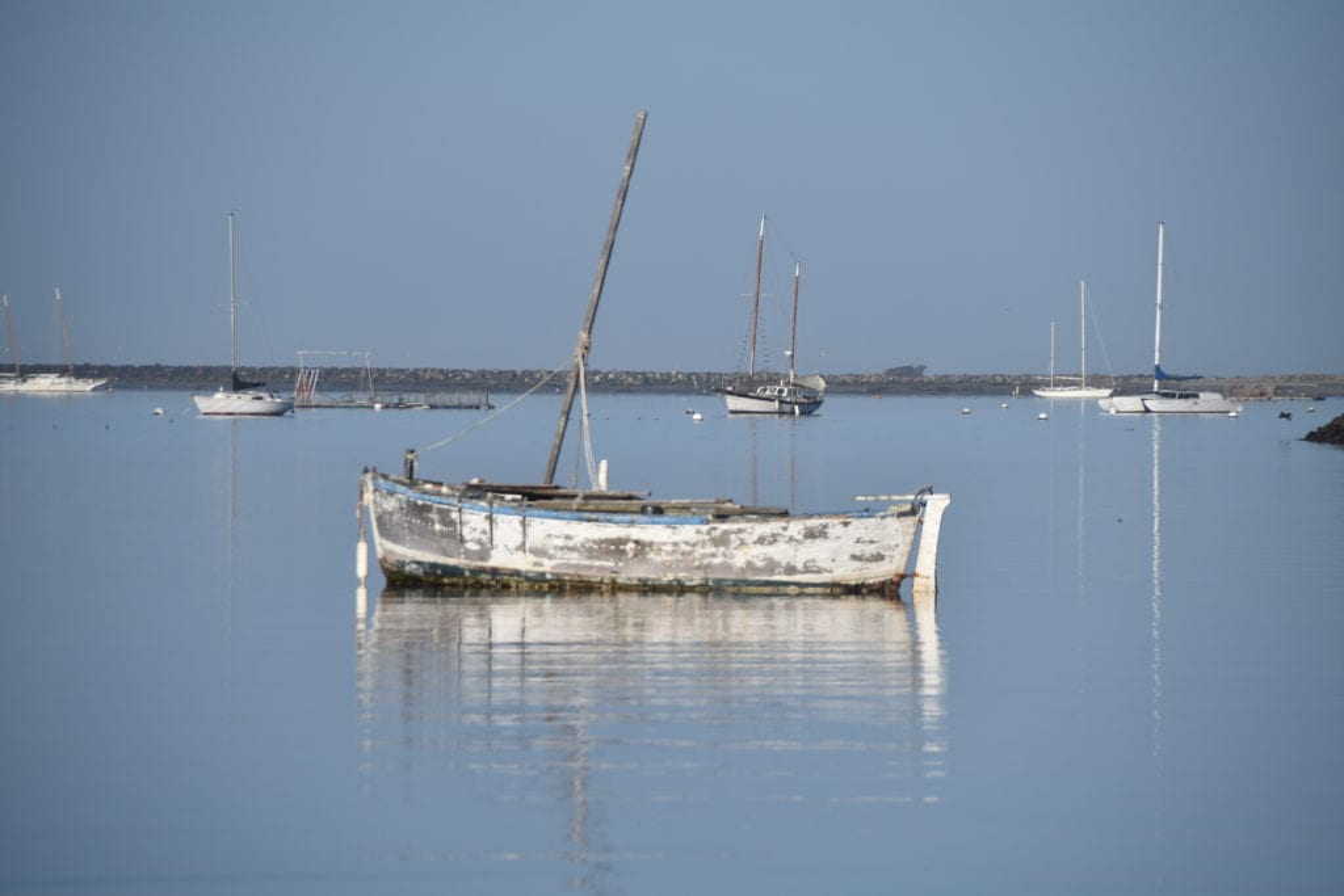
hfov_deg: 7.4
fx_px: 10361
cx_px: 672
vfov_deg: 5.0
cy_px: 448
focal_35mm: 278
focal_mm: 185
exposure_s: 1/1250
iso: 200
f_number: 6.3
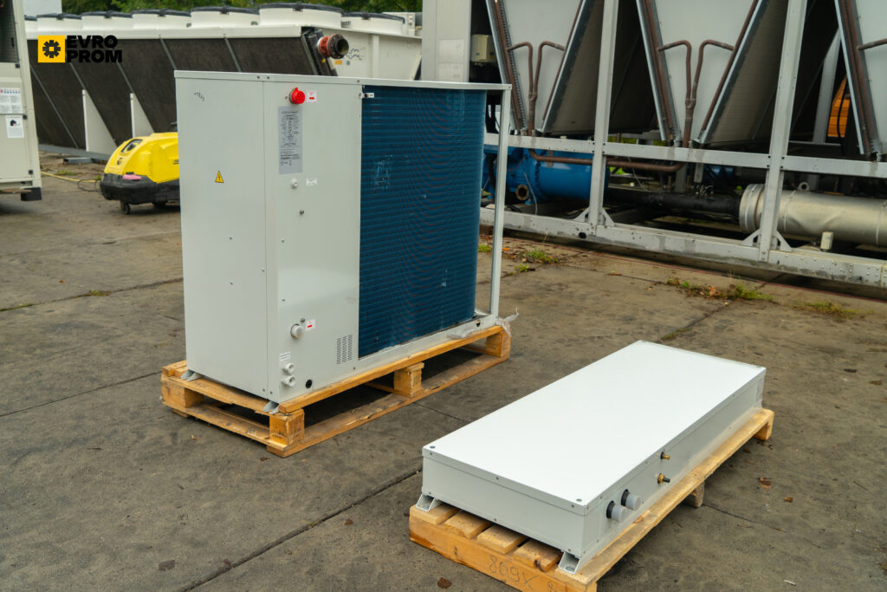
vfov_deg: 41.1
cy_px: 296
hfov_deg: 58.7
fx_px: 789
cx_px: 444
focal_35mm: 32
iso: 400
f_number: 5
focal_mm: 32
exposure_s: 1/160
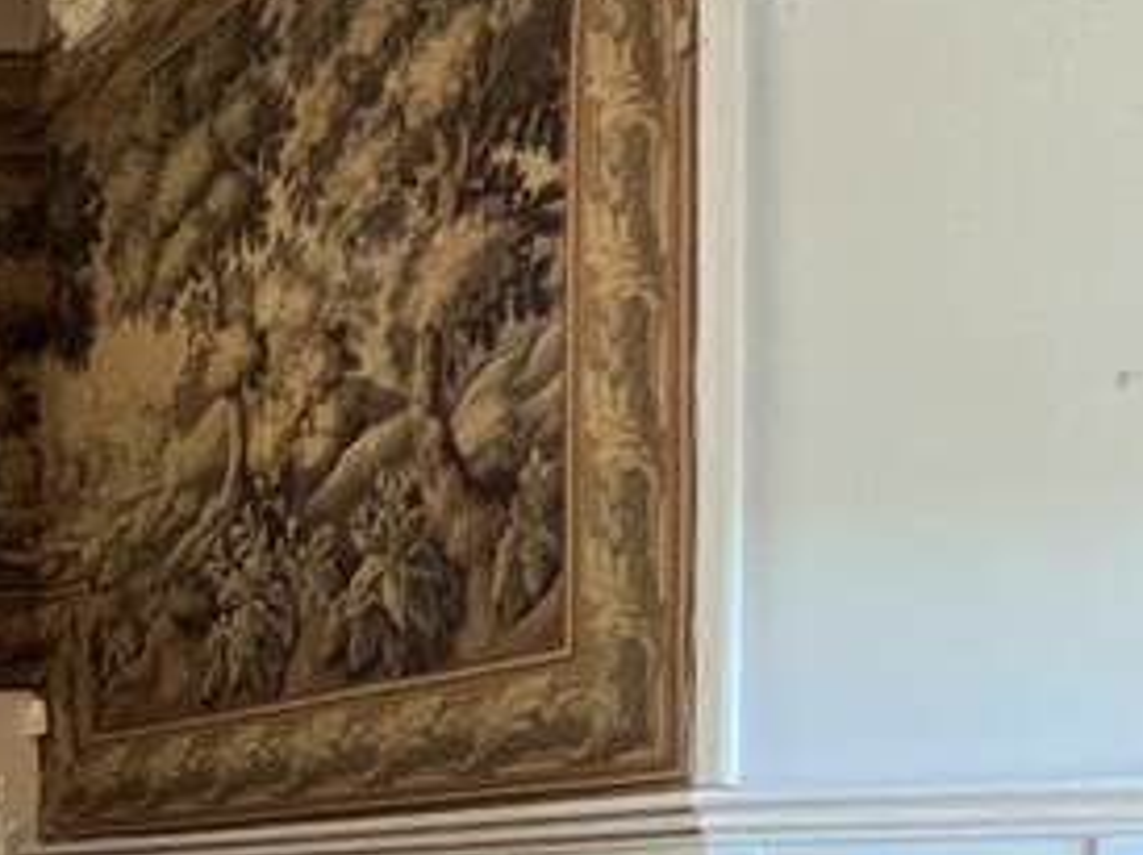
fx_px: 1880
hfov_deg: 18.8
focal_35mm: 57
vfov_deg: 23.7
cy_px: 980
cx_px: -1189
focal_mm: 1.57
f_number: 1.8
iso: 250
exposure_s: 1/50
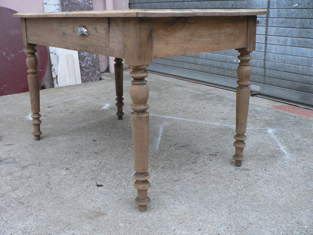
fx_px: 326
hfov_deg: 51.4
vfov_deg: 39.7
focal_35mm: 36
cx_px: 156
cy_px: 118
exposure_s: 1/30
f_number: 2.8
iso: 200
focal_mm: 6
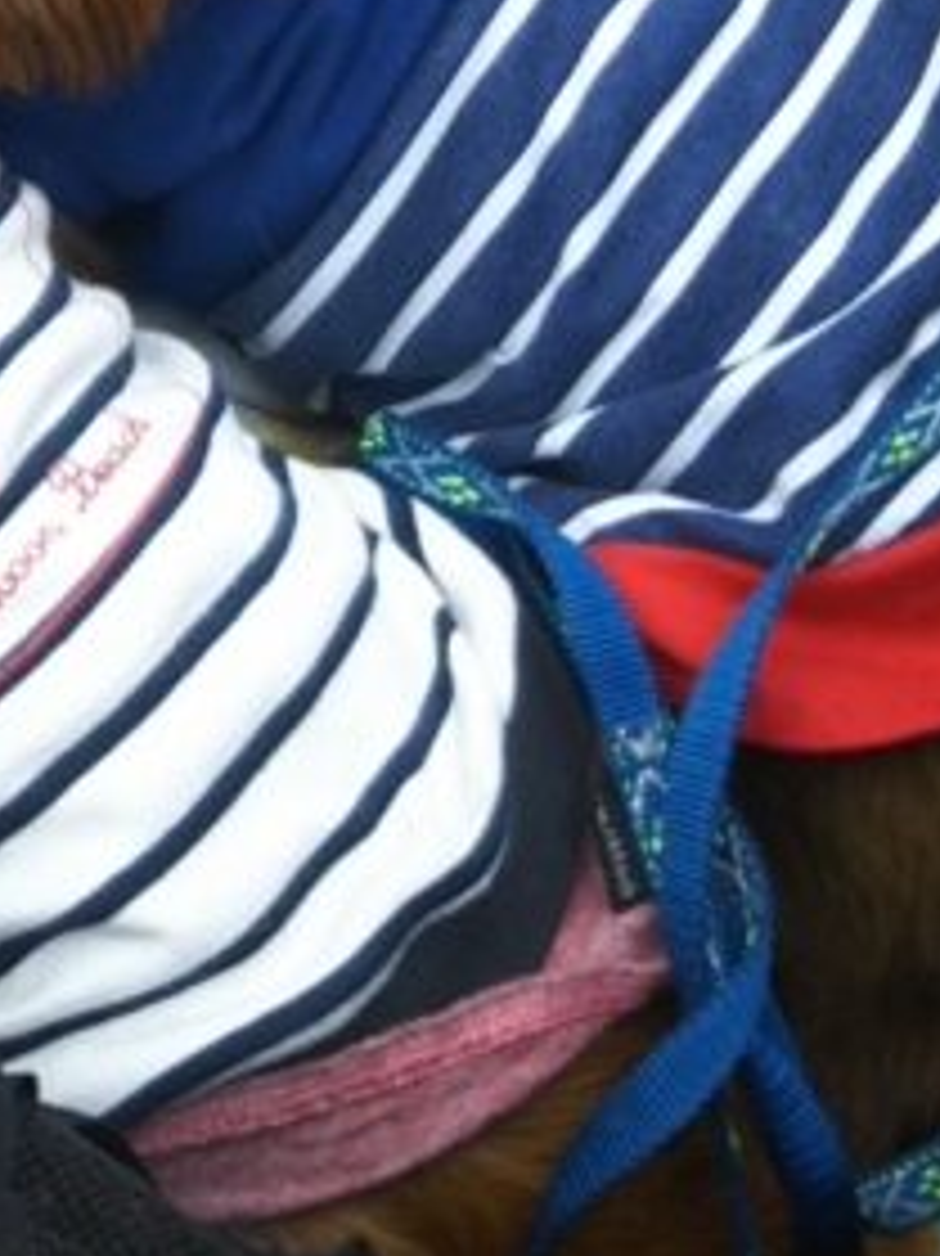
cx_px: -135
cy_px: -243
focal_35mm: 86
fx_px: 3116
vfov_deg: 21.2
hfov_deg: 16.6
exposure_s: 1/206
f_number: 2.2
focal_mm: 4
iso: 25
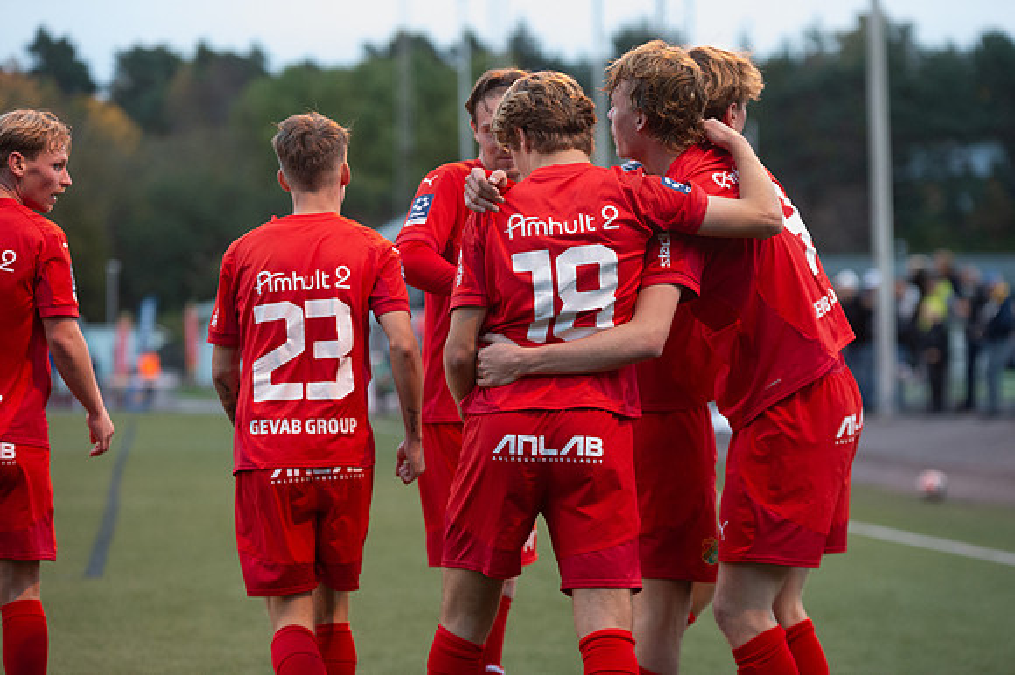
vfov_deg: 10.5
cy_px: 338
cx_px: 508
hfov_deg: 15.8
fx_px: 3663
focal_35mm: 130
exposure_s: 1/400
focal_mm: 130
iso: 7200
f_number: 4
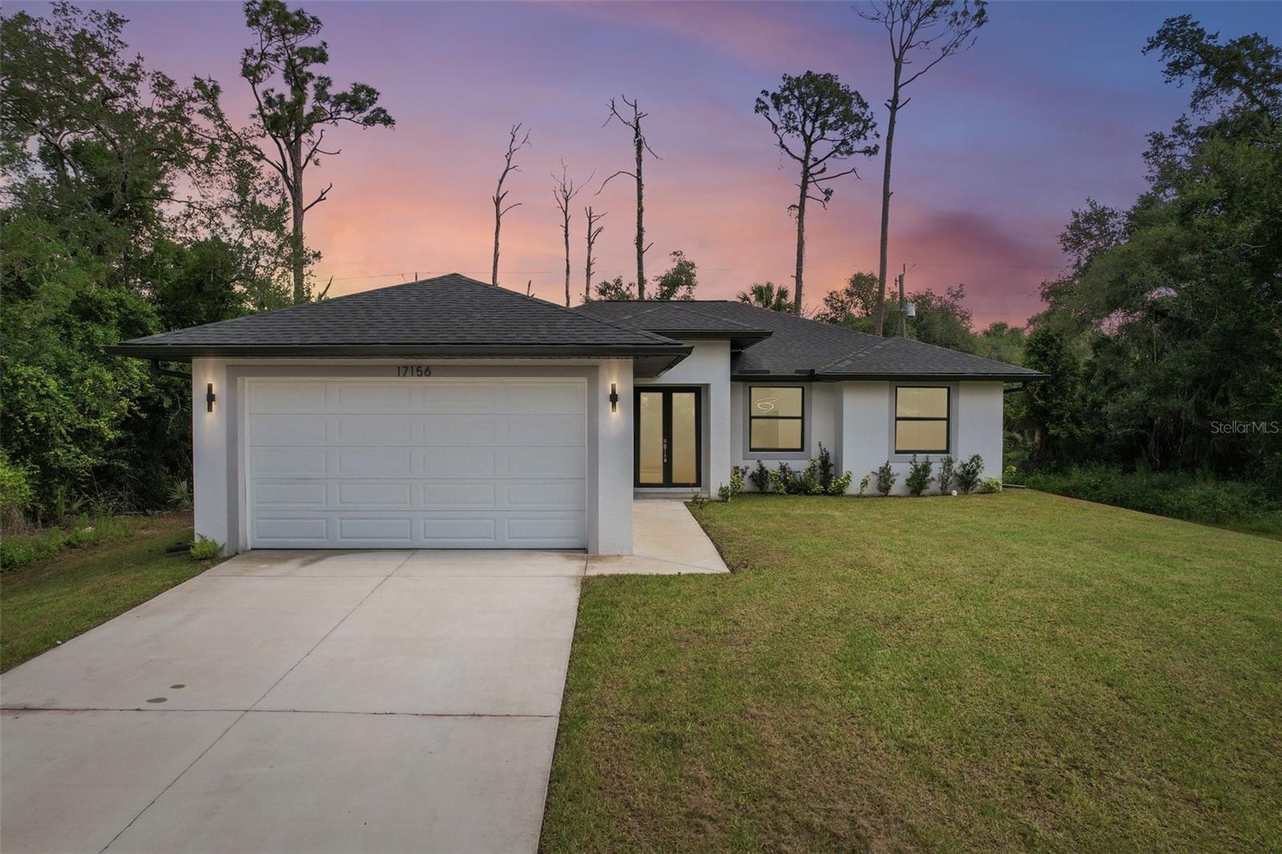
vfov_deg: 57.2
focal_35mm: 22
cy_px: 427
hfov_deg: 78.6
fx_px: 783
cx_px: 641
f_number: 2.8
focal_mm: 8.38
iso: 100
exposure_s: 1/160
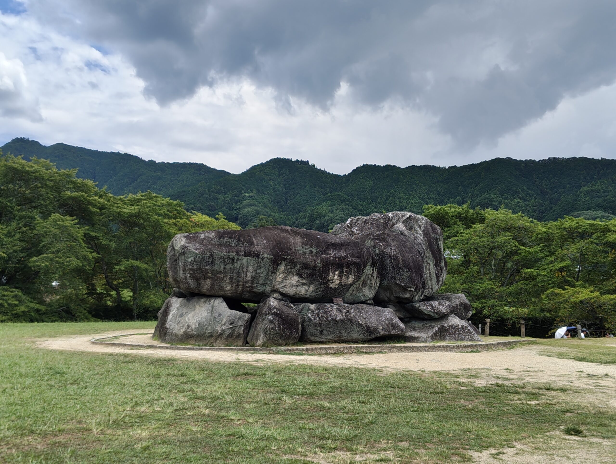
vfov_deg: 33.7
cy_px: 232
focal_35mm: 43
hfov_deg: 43.8
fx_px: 766
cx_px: 308
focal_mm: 5.56
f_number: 1.88
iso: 50
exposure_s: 1/1380
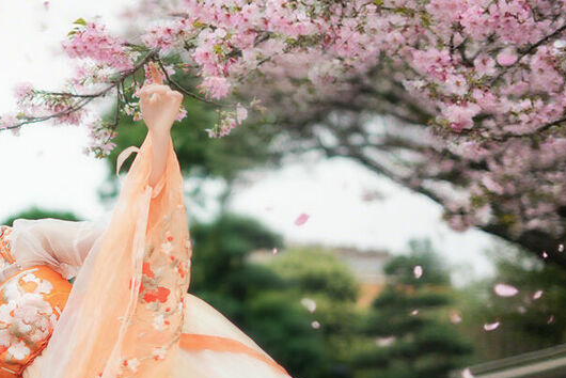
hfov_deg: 20.3
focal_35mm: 99
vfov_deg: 13.8
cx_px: 91
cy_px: 237
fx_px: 1557
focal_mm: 50
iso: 100
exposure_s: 1/320
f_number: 1.8
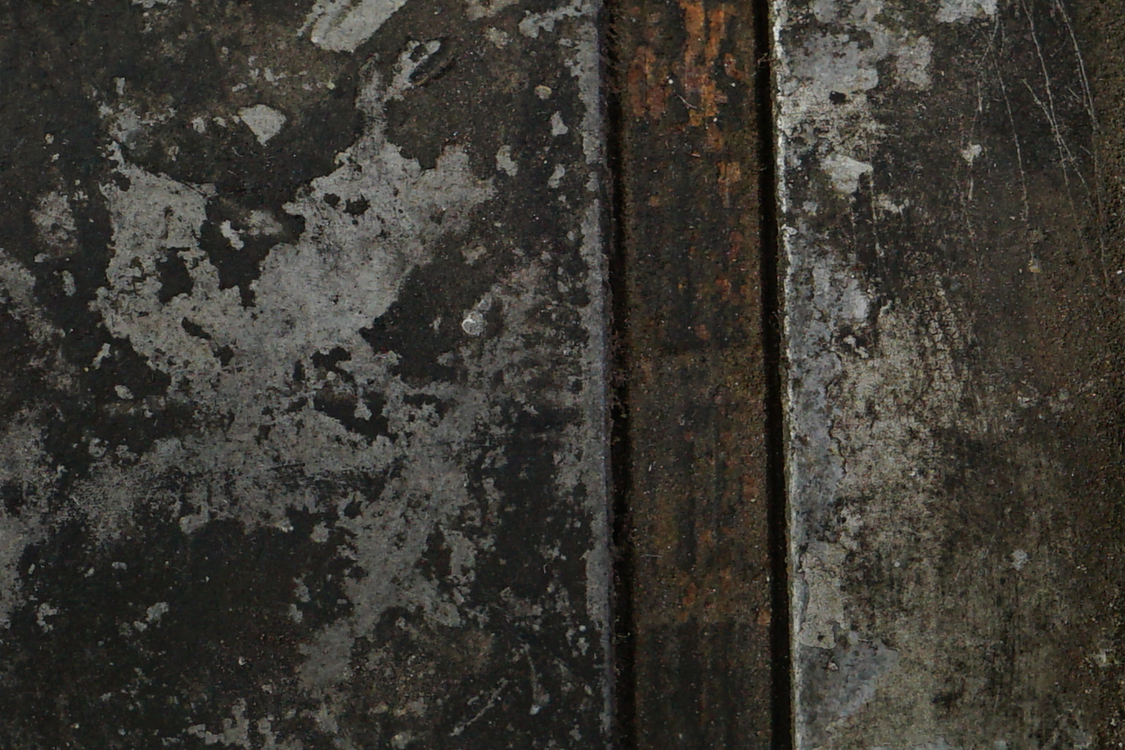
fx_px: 4500
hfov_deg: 14.2
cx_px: 544
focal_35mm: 144
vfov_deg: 9.5
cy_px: 371
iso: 200
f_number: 8
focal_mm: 33
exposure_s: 1/160
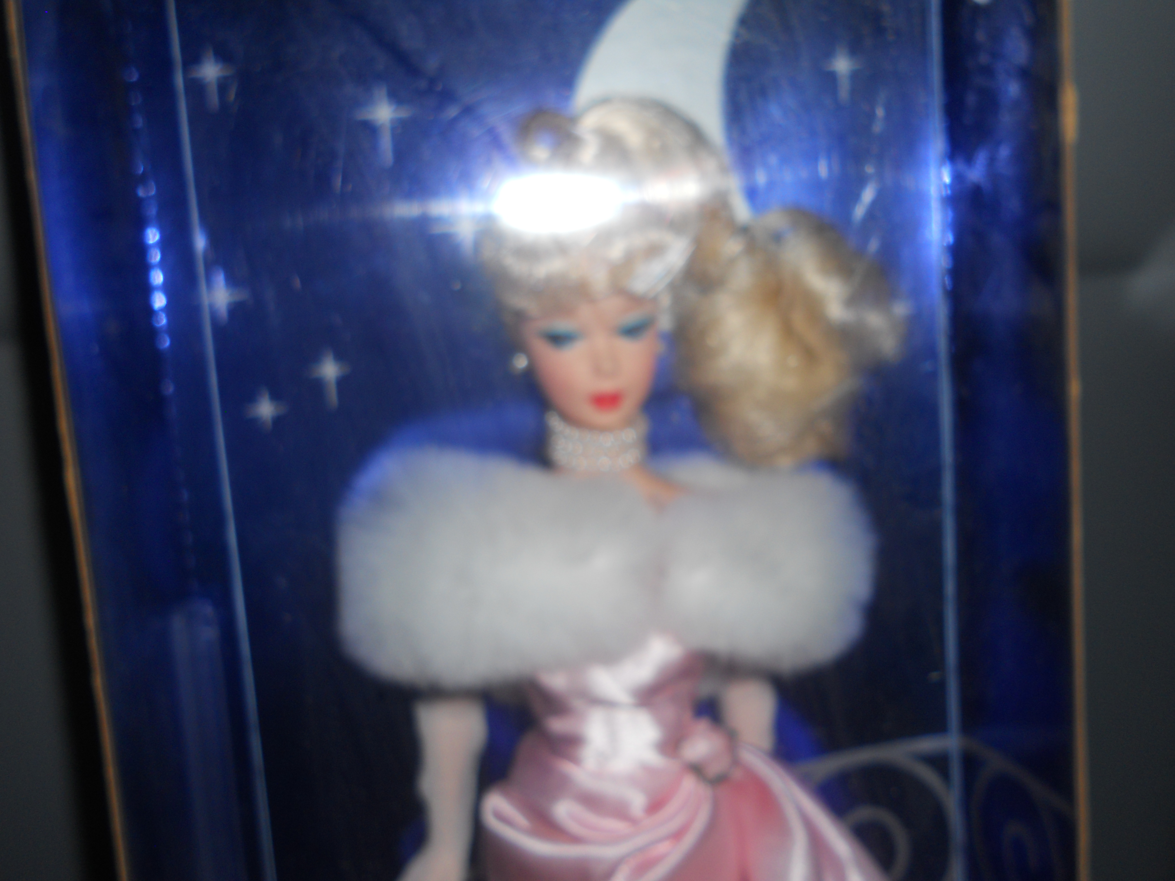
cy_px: 440
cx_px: 588
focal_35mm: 32
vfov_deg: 44.2
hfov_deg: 56.8
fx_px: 1086
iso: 80
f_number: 8.8
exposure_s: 1/25
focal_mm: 5.8
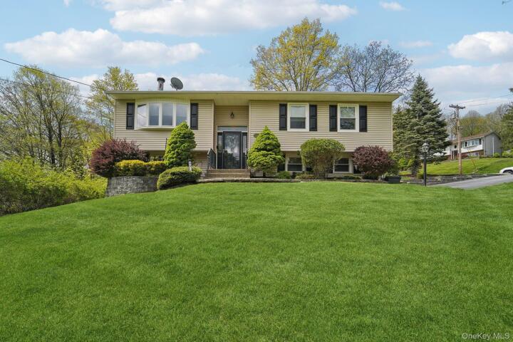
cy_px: 171
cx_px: 256
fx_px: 199
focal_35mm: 14
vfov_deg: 81.2
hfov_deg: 104.3
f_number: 8
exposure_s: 1/1000
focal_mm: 14
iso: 400
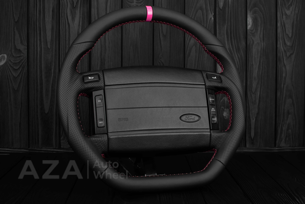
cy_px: 102
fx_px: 445
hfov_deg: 37.8
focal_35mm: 52
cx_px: 152
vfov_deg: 25.8
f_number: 6.3
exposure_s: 1/125
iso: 500
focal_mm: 35
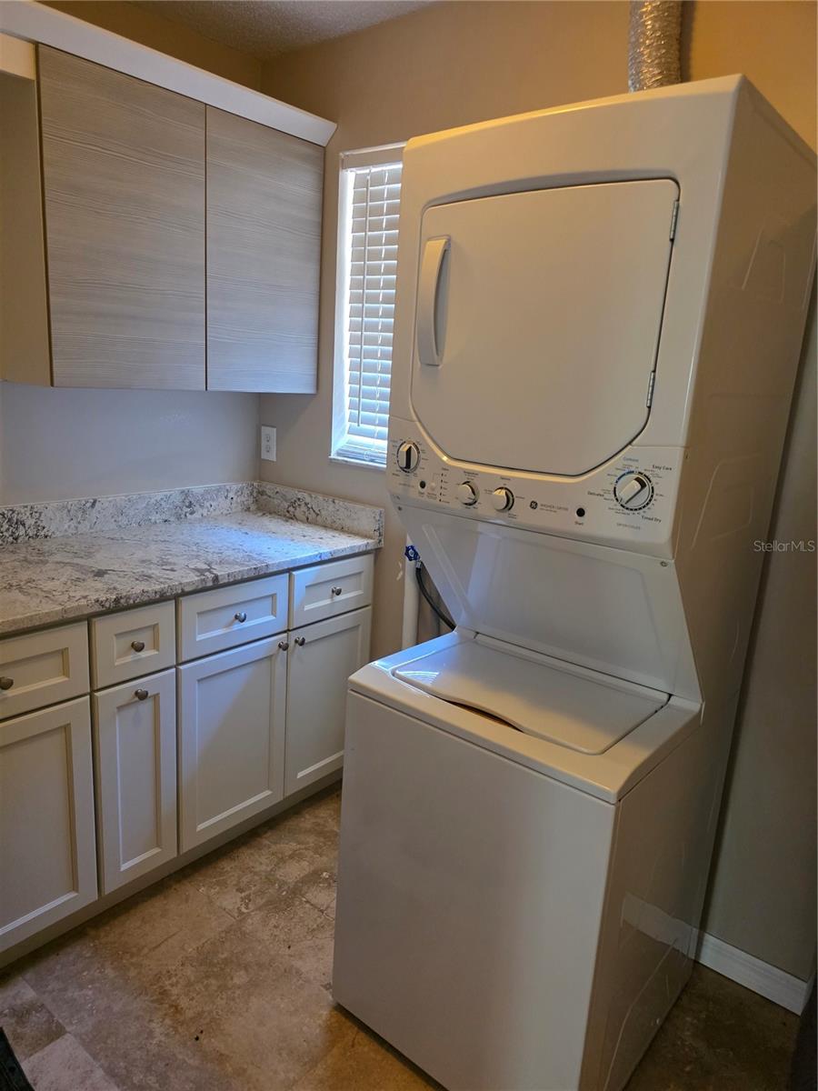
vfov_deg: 73.9
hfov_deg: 58.9
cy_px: 546
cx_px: 409
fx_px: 725
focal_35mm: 23
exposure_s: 1/120
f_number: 1.7
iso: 800
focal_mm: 6.3
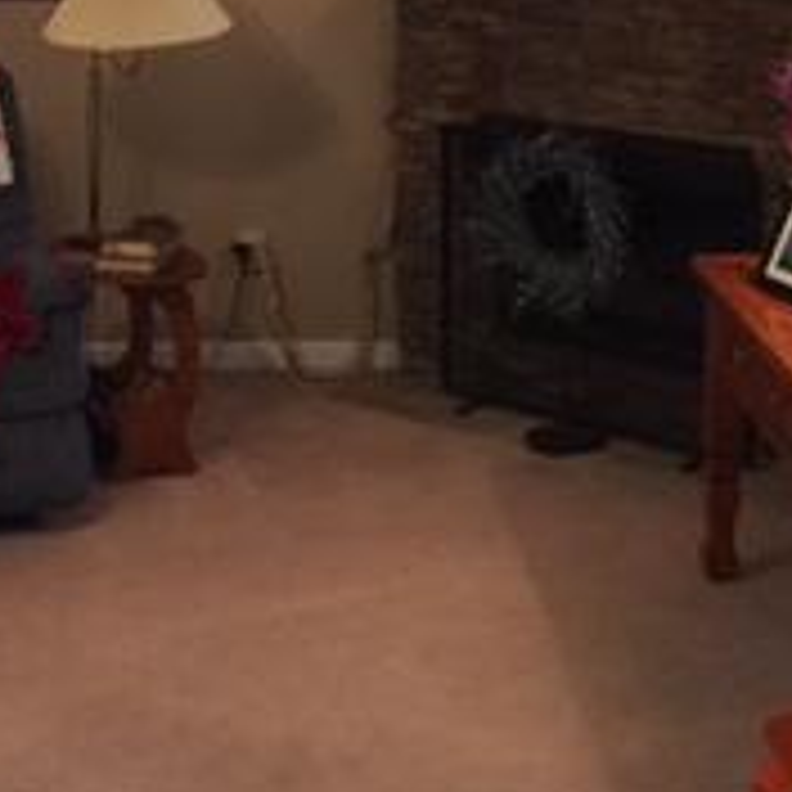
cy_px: 243
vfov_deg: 18.6
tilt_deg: -15.1
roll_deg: +1.0
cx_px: 14
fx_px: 2407
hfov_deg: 18.2
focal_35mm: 93
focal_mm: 4.15
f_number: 2.2
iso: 125
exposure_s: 1/15
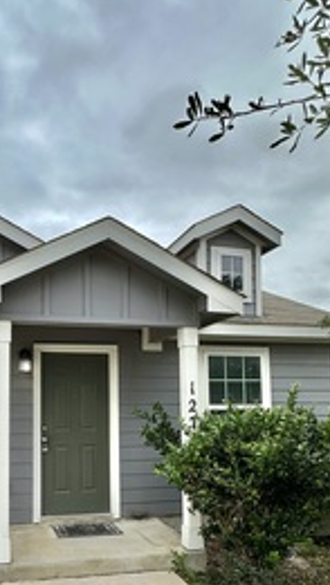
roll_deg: -0.3
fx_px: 435
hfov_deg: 40.0
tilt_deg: +3.9
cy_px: 381
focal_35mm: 28
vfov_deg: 66.4
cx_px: 70
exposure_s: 1/997
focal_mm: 2.22
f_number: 2.2
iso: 40
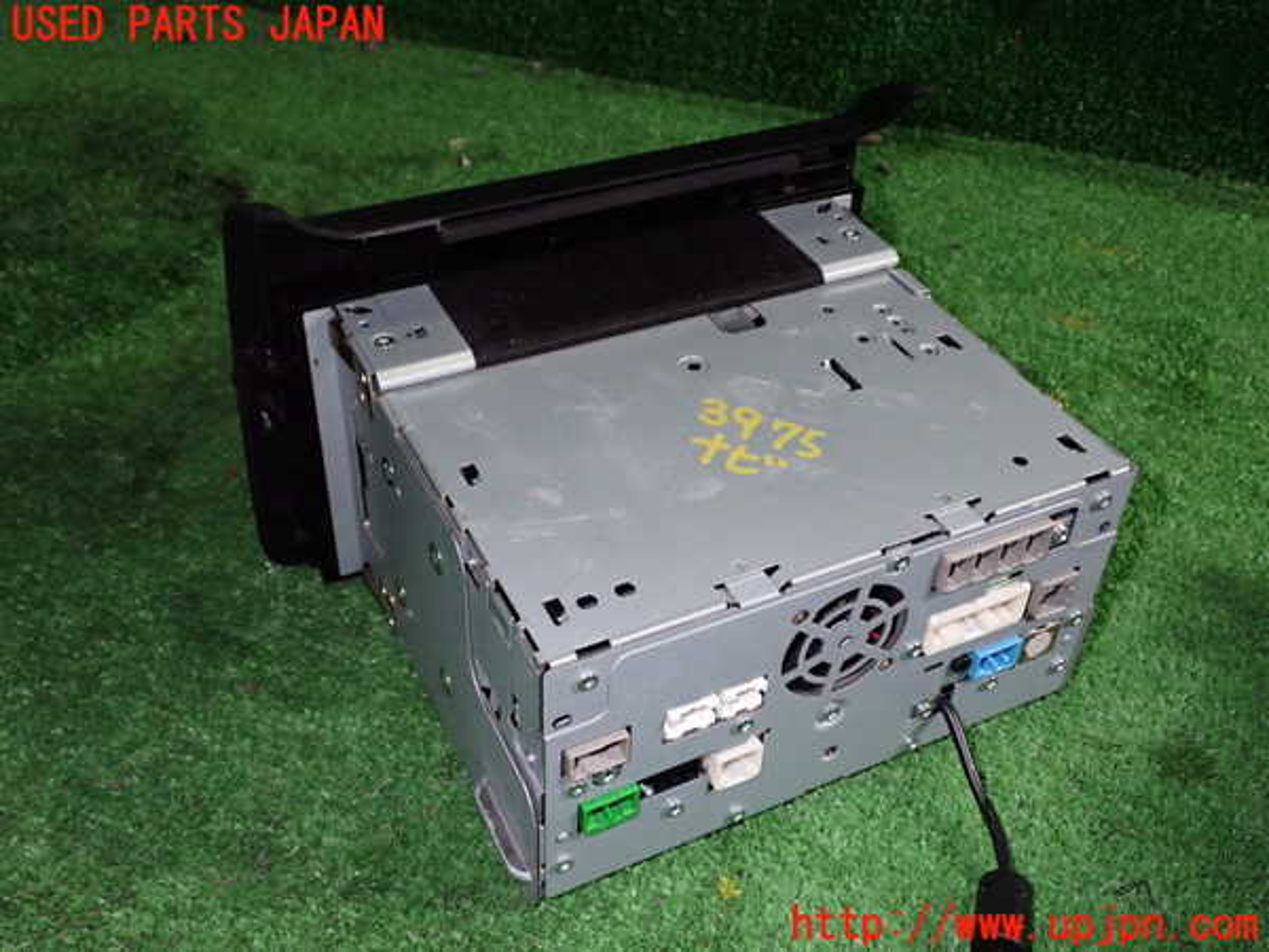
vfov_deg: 39.7
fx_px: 1320
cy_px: 476
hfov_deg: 51.4
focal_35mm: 36
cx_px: 634
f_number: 10
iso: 640
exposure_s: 1/40
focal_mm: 6.37
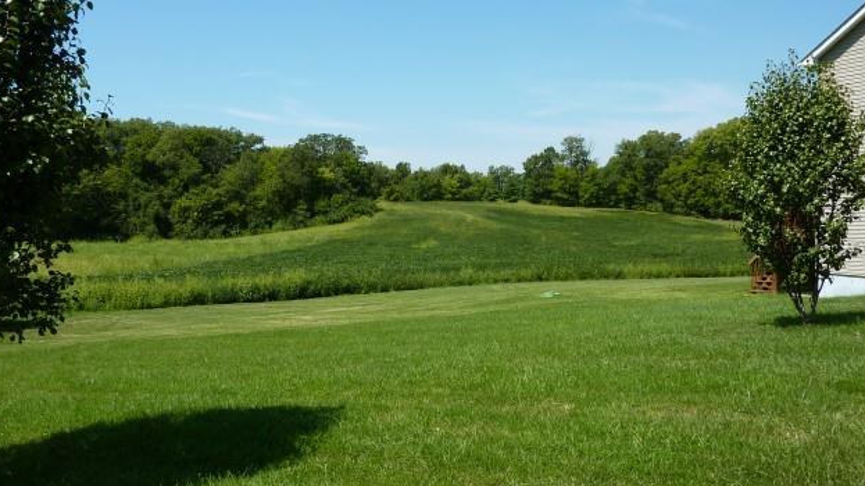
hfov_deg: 67.9
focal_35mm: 28
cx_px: 429
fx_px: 642
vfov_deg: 41.5
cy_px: 244
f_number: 4.5
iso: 80
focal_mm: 4.1
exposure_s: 1/500
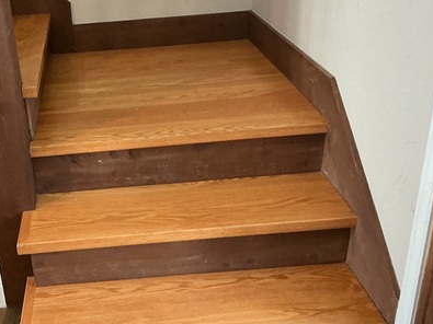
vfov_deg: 30.8
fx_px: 588
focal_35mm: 47
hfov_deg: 39.6
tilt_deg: -24.0
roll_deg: +4.7
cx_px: 121
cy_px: 149
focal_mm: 3
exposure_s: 1/60
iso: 160
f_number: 1.8
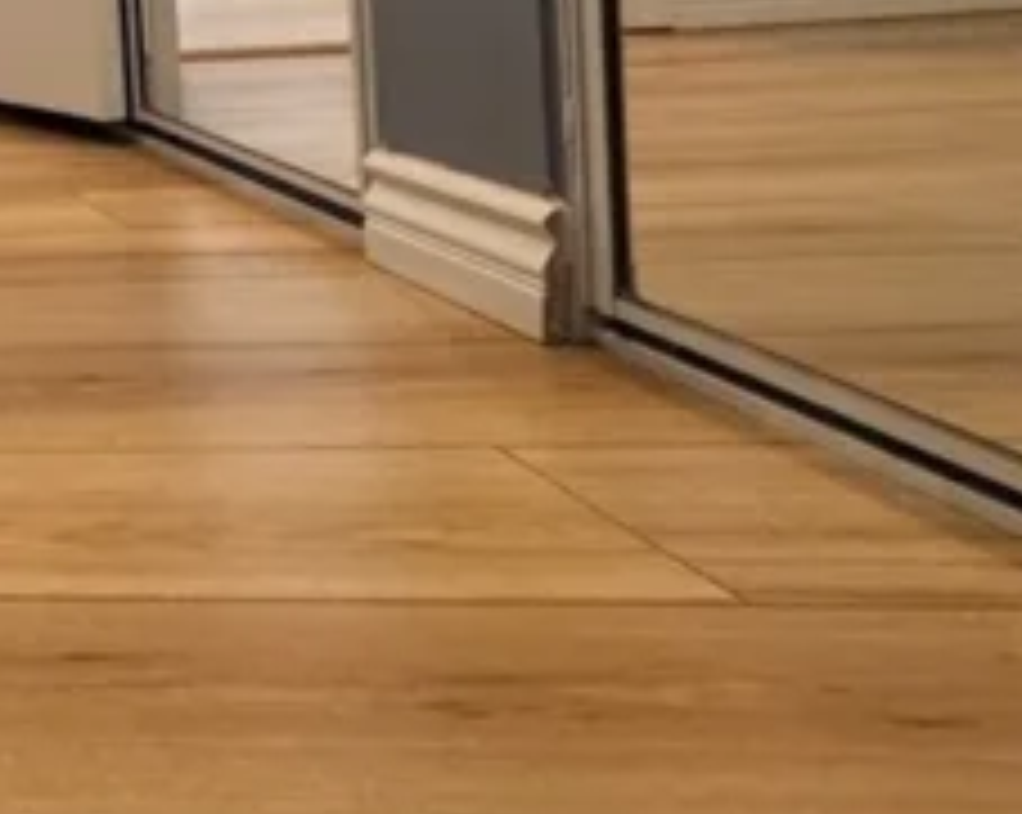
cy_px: -22
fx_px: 1359
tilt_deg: -2.8
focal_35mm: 45
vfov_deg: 30.7
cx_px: -642
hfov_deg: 25.5
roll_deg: +5.0
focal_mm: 2.22
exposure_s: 1/60
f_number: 2.2
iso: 320
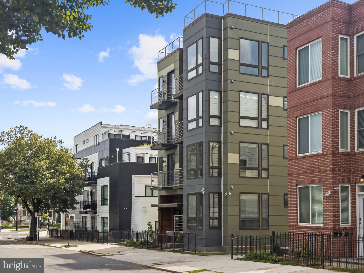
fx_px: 452
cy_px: 136
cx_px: 182
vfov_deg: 33.6
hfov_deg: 43.9
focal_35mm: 43
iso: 64
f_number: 1.8
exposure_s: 1/4400
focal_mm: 6.76
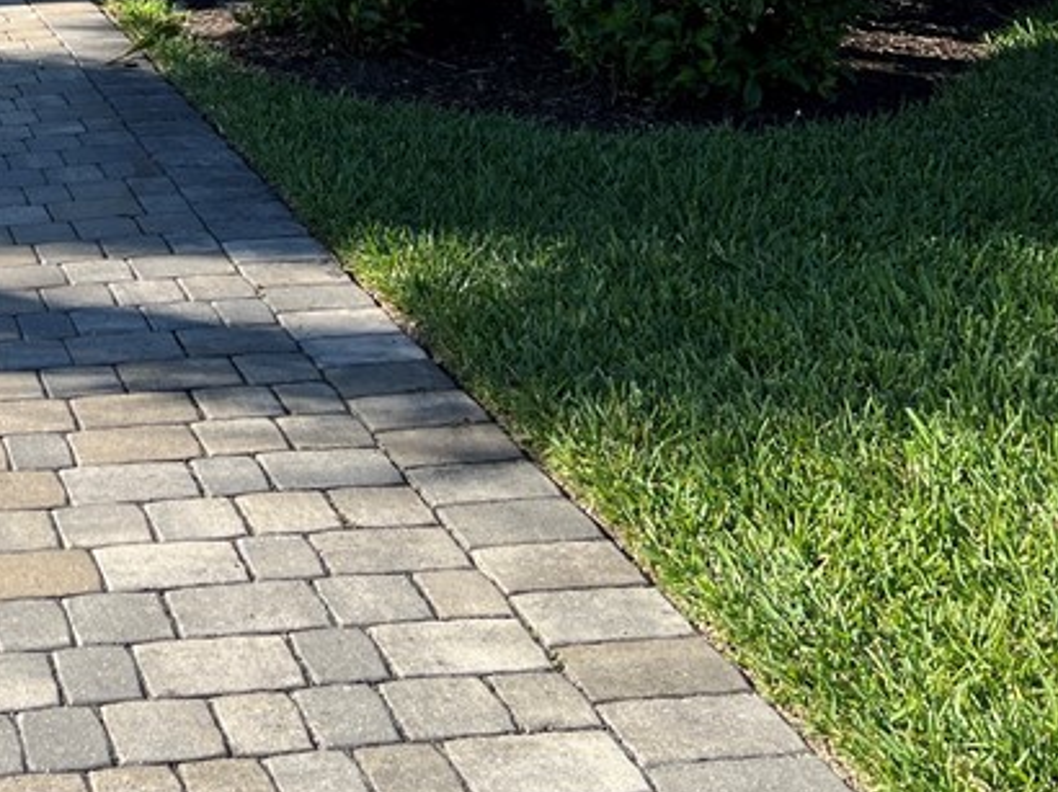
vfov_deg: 21.5
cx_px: -145
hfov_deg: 27.0
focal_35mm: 65
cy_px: -64
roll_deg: +3.4
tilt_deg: -6.3
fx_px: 1985
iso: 50
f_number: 1.5
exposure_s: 1/1934
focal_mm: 5.7
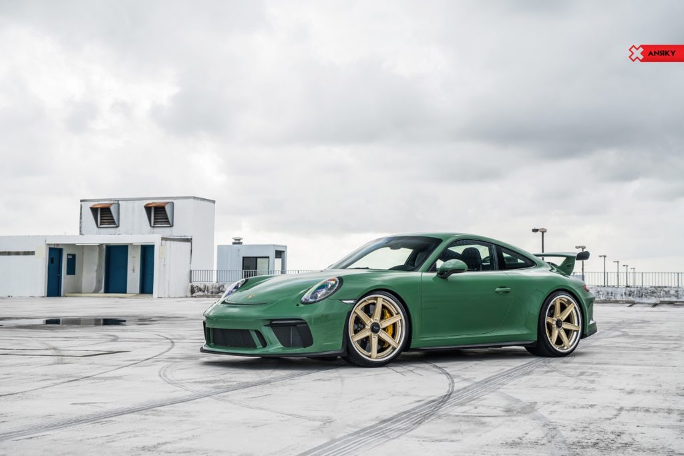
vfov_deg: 27.0
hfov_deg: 39.6
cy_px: 228
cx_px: 342
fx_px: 950
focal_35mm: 50
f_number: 7.1
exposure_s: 1/200
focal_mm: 50
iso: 320
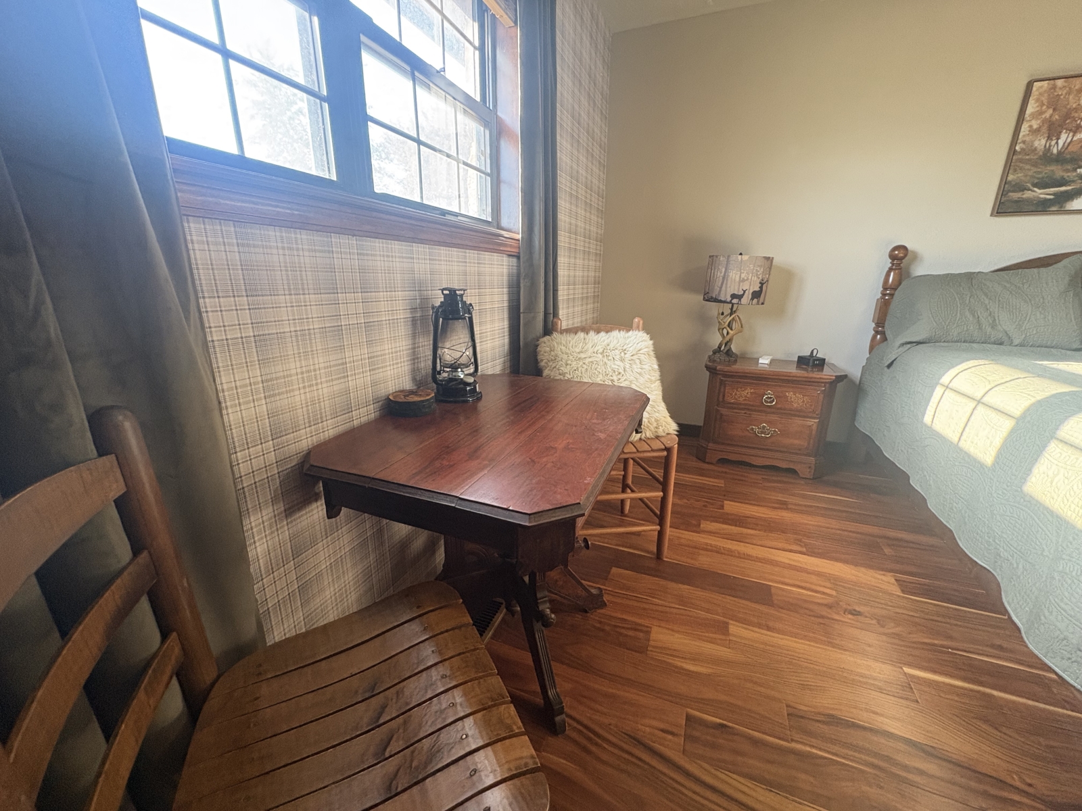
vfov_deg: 85.7
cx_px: 541
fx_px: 438
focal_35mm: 14
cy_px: 406
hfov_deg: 102.1
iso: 400
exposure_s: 1/60
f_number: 2.2
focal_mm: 2.22
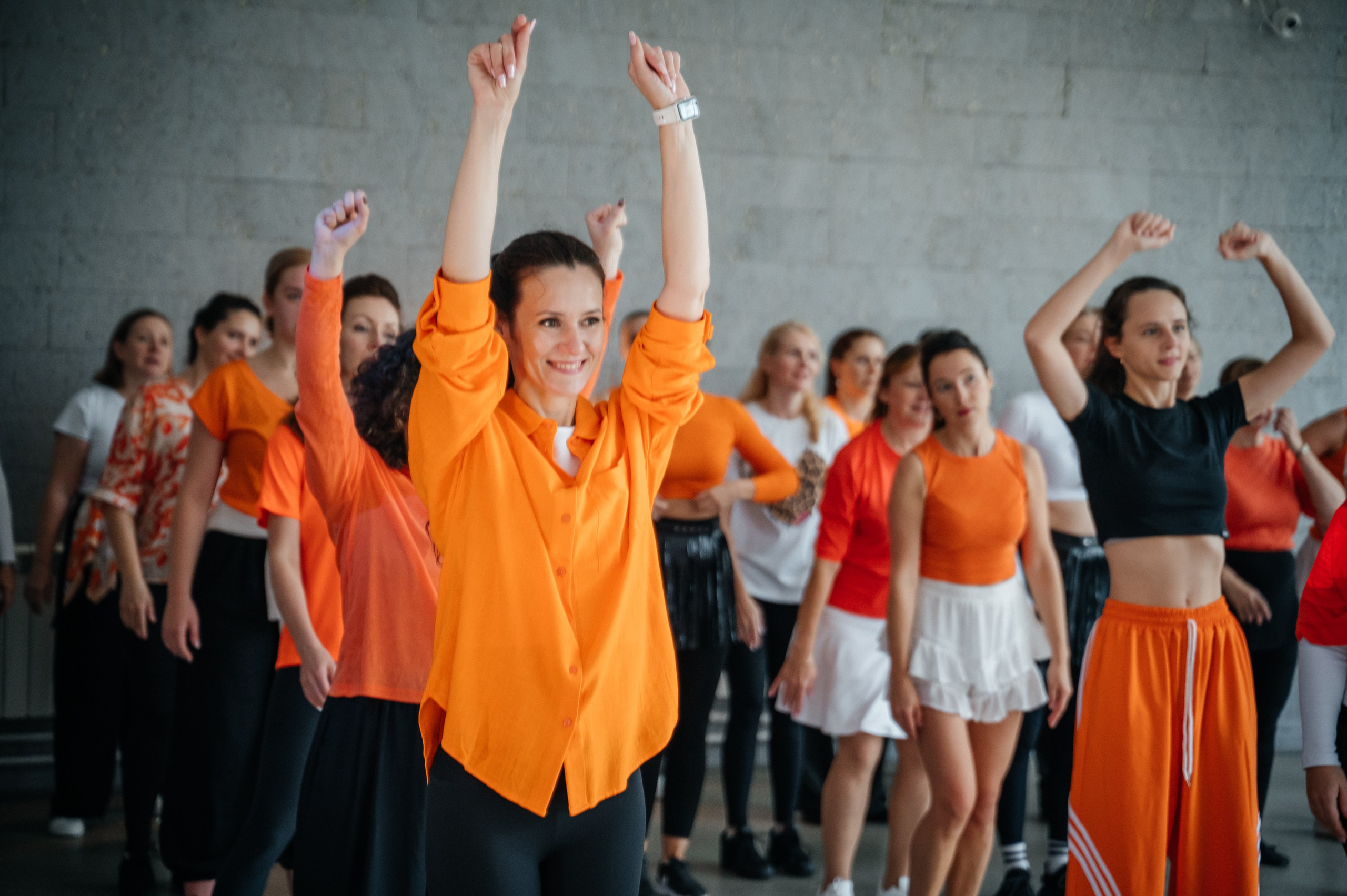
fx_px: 2840
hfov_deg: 26.7
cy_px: 448
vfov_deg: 17.9
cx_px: 682
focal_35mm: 76
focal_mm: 75
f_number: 2.8
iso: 1400
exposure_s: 1/125
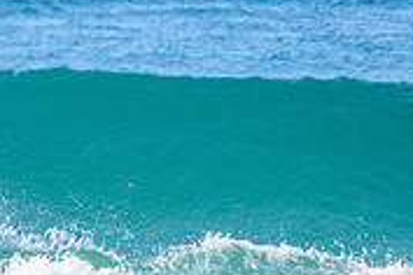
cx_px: -271
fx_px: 23011
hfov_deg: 1.0
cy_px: 297
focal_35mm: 2006
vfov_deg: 0.7
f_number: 5.6
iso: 320
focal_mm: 500
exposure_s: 1/2000
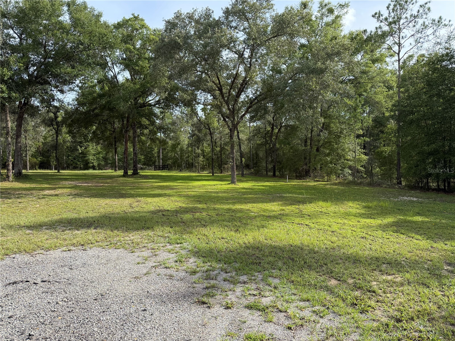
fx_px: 315
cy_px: 170
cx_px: 228
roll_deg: +1.4
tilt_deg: -1.9
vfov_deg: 56.8
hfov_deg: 71.6
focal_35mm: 24
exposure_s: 1/2370
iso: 100
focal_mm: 6.76
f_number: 1.78
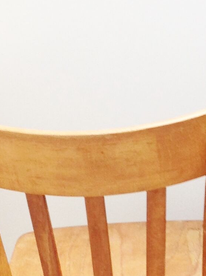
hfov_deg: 11.8
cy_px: 266
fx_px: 971
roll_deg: +2.8
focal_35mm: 122
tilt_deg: -29.4
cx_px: 249
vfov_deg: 15.9
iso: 64
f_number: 2.4
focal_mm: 4.28
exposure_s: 1/15
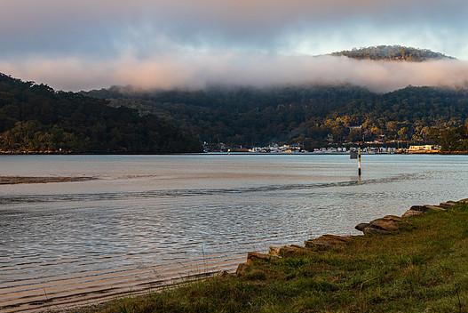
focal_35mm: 87
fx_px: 1132
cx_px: 232
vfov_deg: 15.7
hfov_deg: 23.4
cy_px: 136
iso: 100
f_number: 8
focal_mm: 75
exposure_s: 1/160
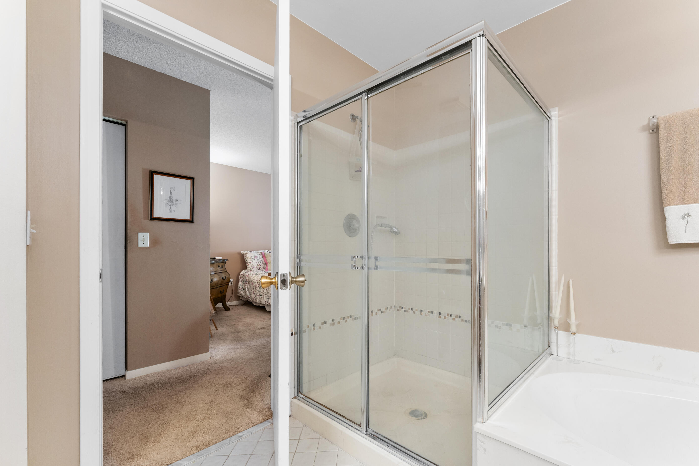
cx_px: 374
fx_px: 306
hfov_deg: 97.5
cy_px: 248
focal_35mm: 16
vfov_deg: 74.5
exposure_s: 1/8
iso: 400
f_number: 9
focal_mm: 14.7
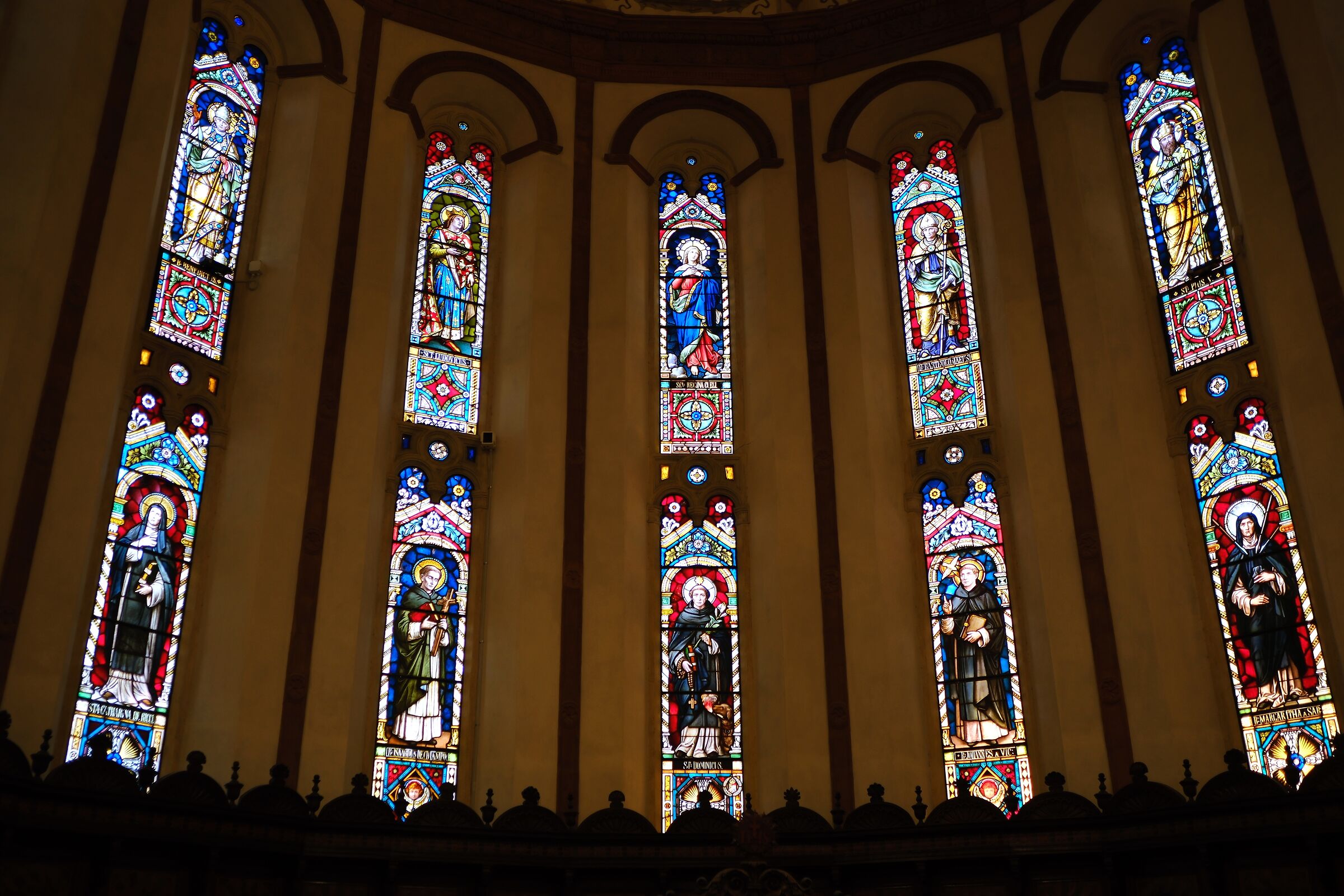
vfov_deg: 37.9
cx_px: 672
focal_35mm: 35
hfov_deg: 54.4
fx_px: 1307
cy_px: 448
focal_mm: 23
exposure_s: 1/60
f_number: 2
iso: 125
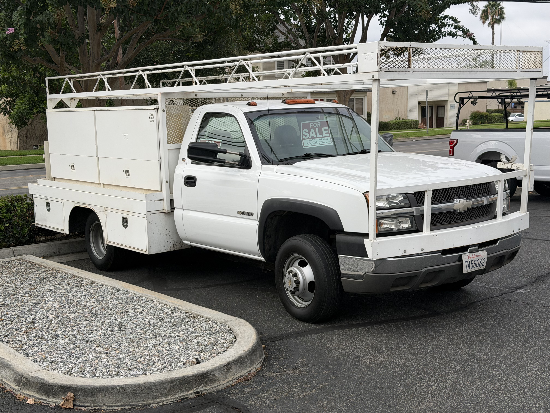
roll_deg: +1.3
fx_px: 763
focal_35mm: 48
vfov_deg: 30.3
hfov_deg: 39.7
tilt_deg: -7.8
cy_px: 206
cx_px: 275
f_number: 1.78
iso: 64
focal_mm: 6.76
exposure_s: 1/2667
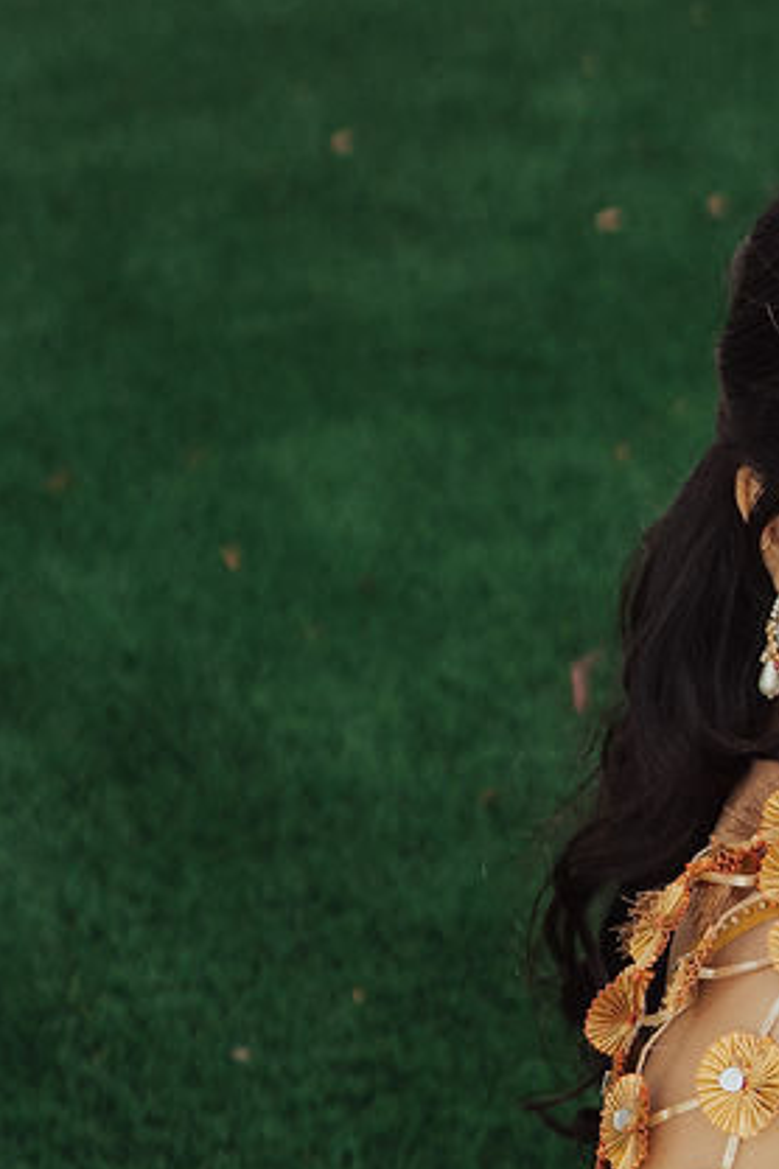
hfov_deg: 10.5
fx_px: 4187
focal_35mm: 129
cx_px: 914
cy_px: 1469
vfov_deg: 15.2
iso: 250
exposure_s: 1/4000
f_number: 2
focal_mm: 35
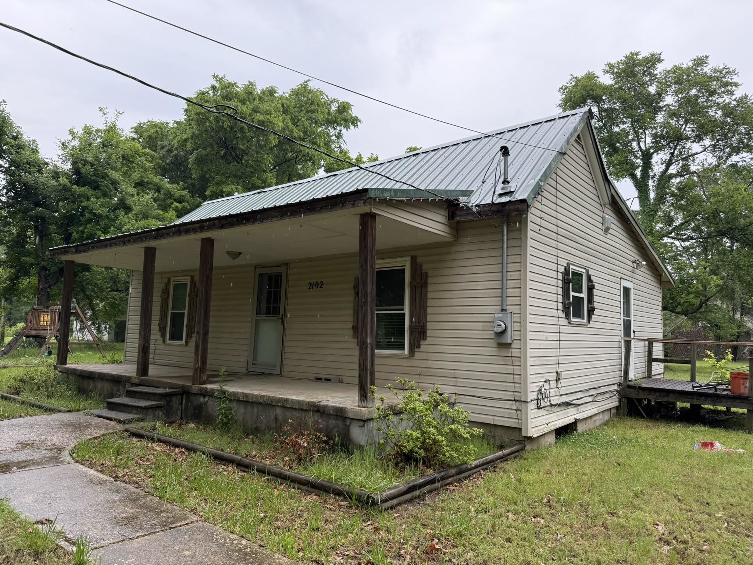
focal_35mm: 24
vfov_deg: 56.8
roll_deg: -0.8
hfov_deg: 71.6
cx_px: 376
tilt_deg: +5.0
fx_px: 522
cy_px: 282
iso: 100
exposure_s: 1/689
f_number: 1.78
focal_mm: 6.76
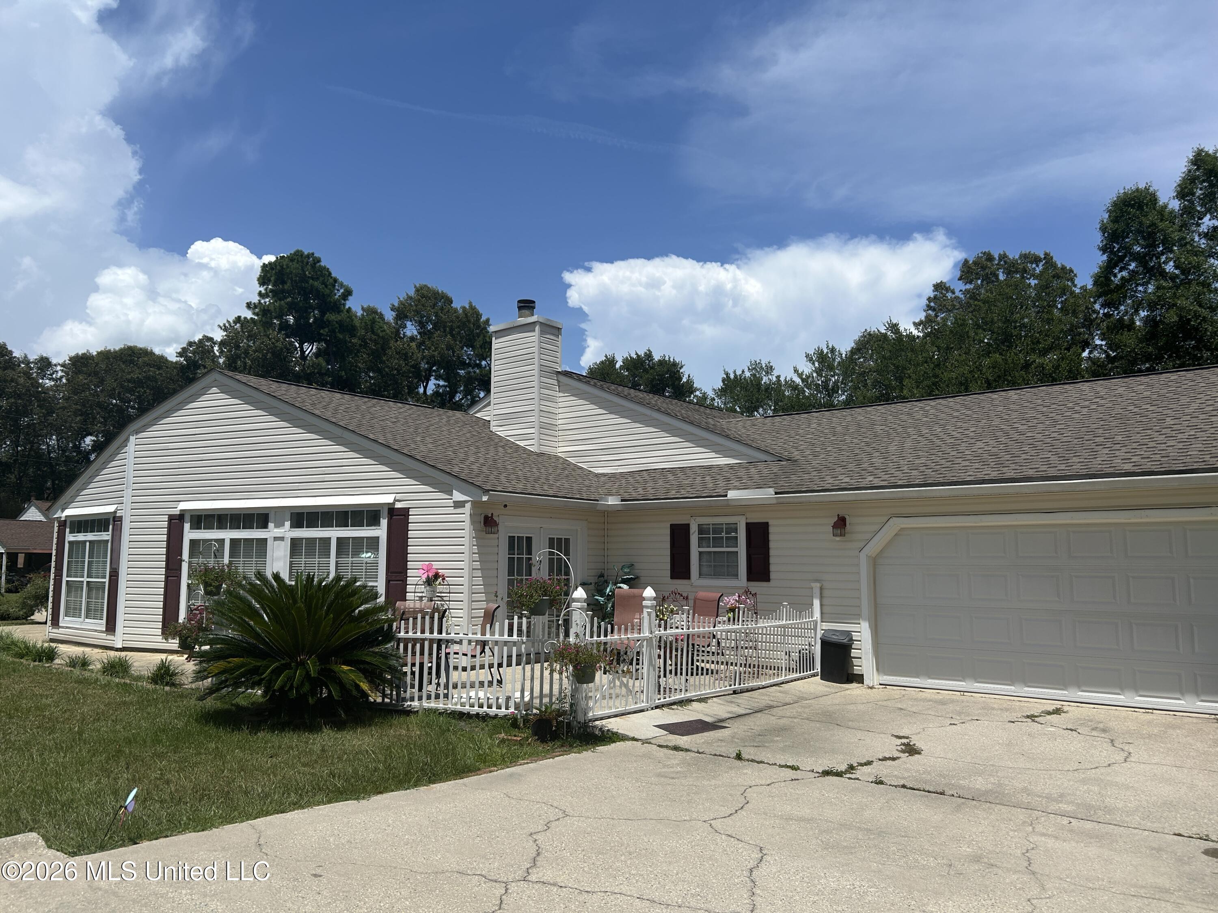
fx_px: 915
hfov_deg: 67.3
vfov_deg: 53.1
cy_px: 456
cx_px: 609
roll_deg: -0.2
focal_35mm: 26
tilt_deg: +6.2
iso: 50
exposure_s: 1/6993
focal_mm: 5.7
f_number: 1.5
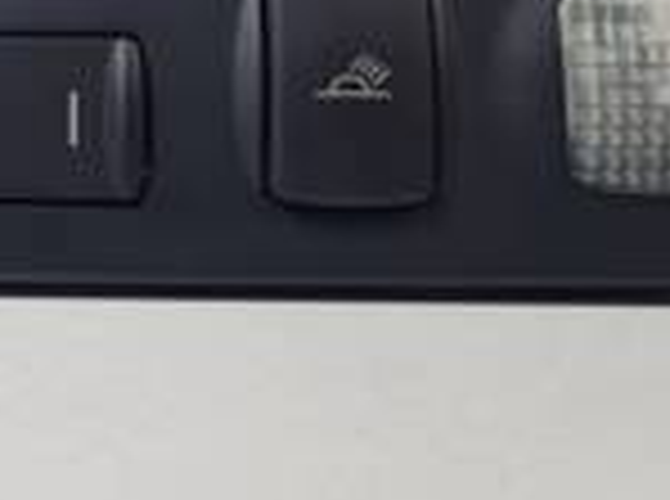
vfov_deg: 20.7
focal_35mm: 70
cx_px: -4
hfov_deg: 26.3
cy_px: 95
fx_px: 1352
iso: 50
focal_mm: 5.4
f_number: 1.8
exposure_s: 1/244
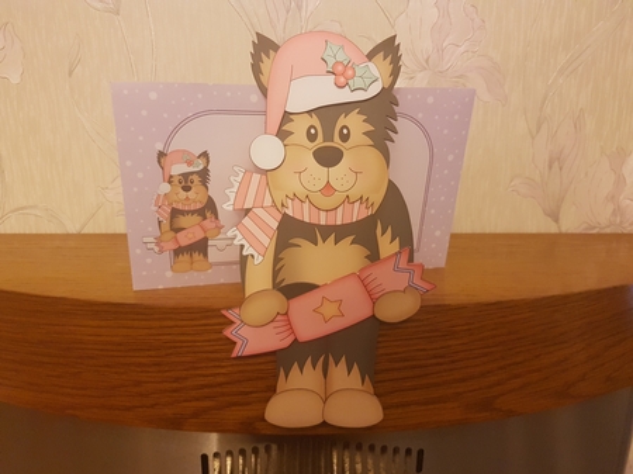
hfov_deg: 67.3
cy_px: 237
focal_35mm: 26
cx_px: 316
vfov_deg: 53.0
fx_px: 475
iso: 250
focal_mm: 4.2
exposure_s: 1/14
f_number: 1.7
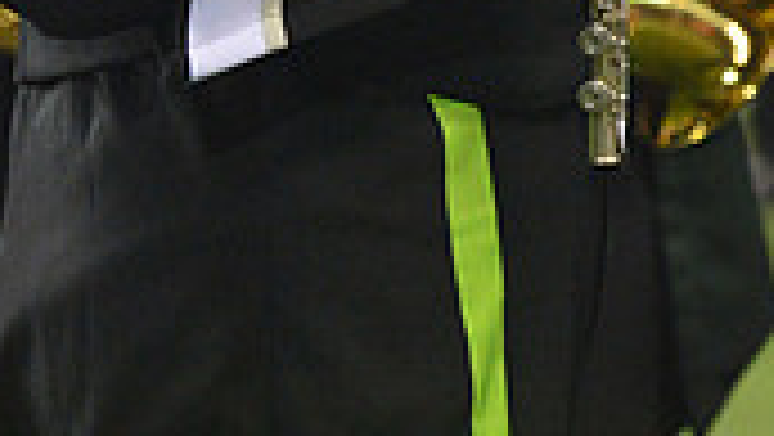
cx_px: 418
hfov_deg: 3.6
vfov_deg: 2.0
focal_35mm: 604
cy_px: -530
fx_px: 12404
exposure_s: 1/500
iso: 2000
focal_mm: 220
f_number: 5.6
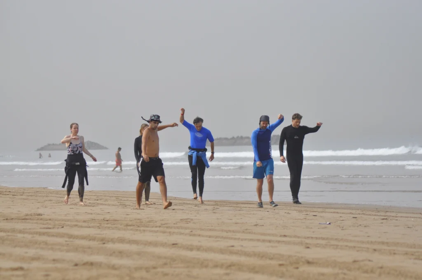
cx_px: 211
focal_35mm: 202
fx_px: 2371
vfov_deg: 6.8
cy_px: 140
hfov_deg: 10.2
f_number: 5.6
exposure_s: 1/2000
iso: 280
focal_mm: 135
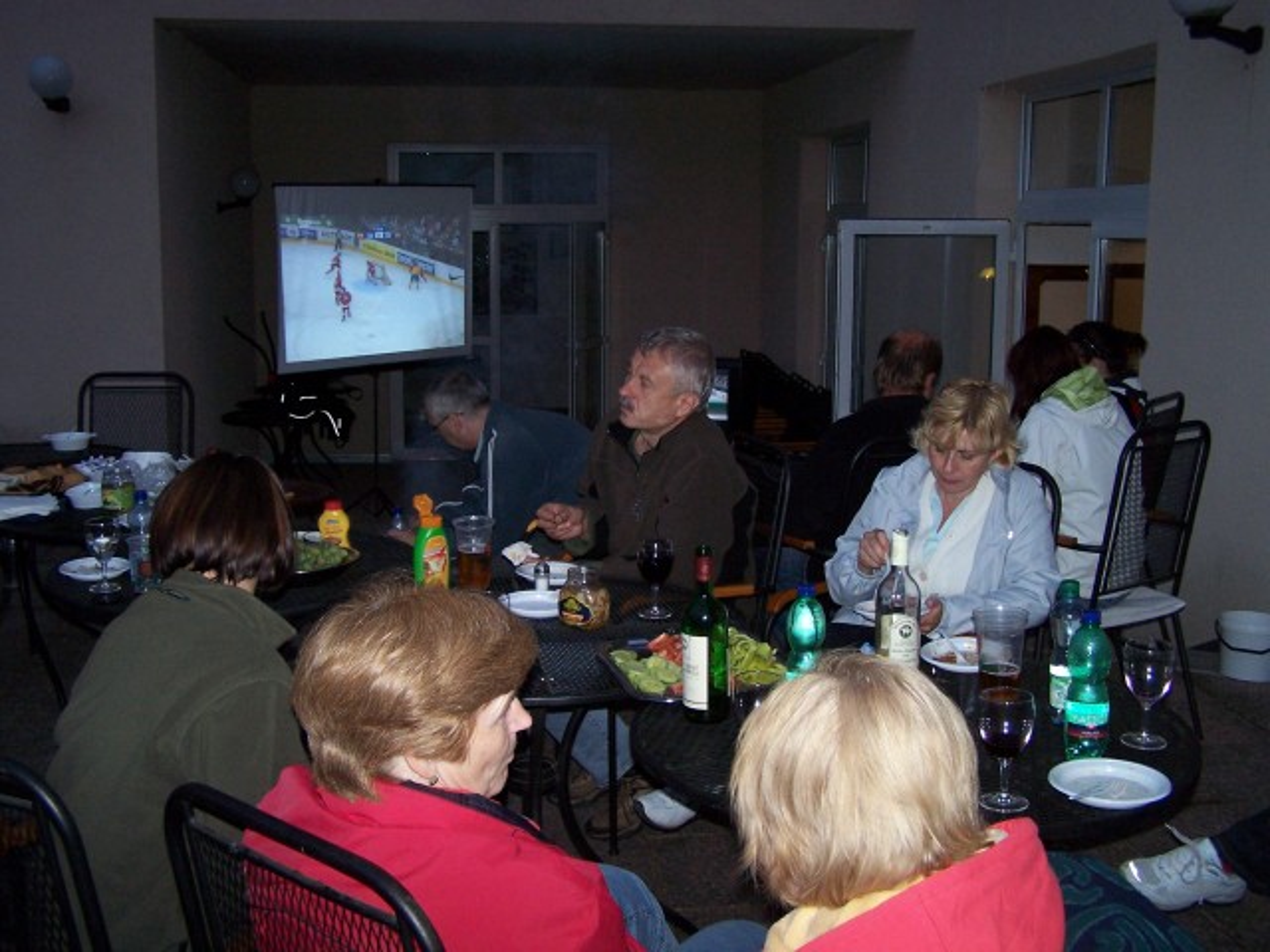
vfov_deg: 37.7
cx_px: 635
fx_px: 1394
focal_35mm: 38
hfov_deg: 49.0
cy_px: 476
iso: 140
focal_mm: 6.3
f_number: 2.8
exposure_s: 1/60
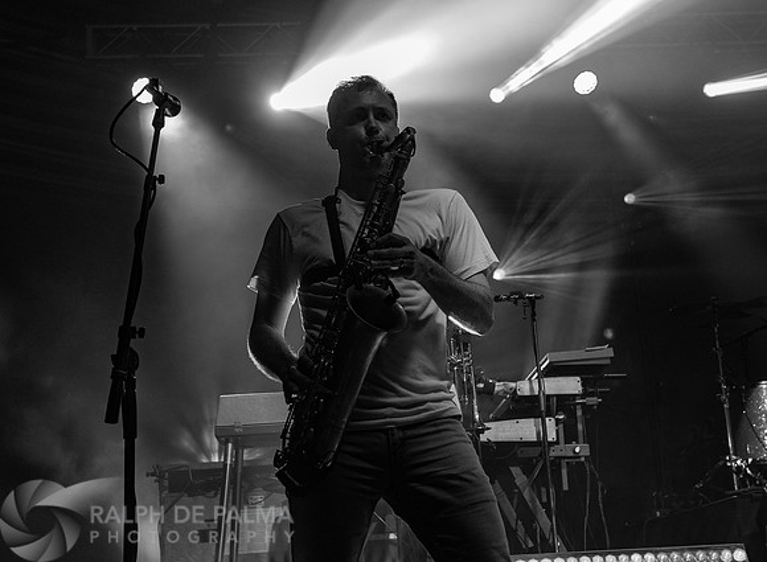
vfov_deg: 21.3
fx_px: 1495
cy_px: 217
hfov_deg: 28.8
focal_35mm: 68
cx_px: 381
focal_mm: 52
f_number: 6.3
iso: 1600
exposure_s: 1/160
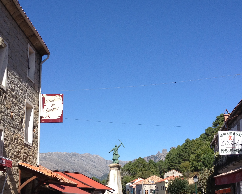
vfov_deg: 26.5
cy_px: 132
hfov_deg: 33.0
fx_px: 408
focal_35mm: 57
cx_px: 122
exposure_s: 1/1493
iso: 64
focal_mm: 4.28
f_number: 2.4
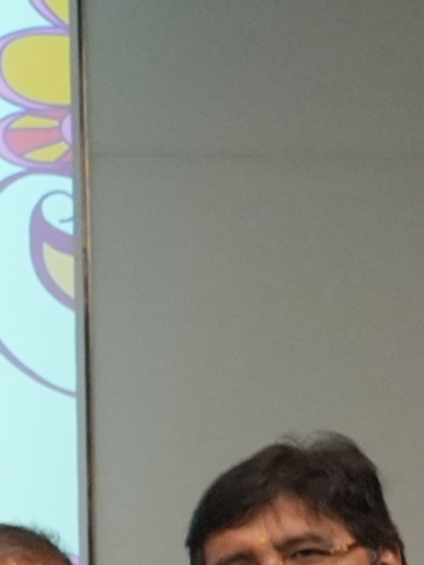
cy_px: 733
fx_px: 3818
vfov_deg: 8.3
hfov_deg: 5.6
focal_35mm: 234
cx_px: -1178
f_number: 4
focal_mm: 24
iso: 2500
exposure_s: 1/100
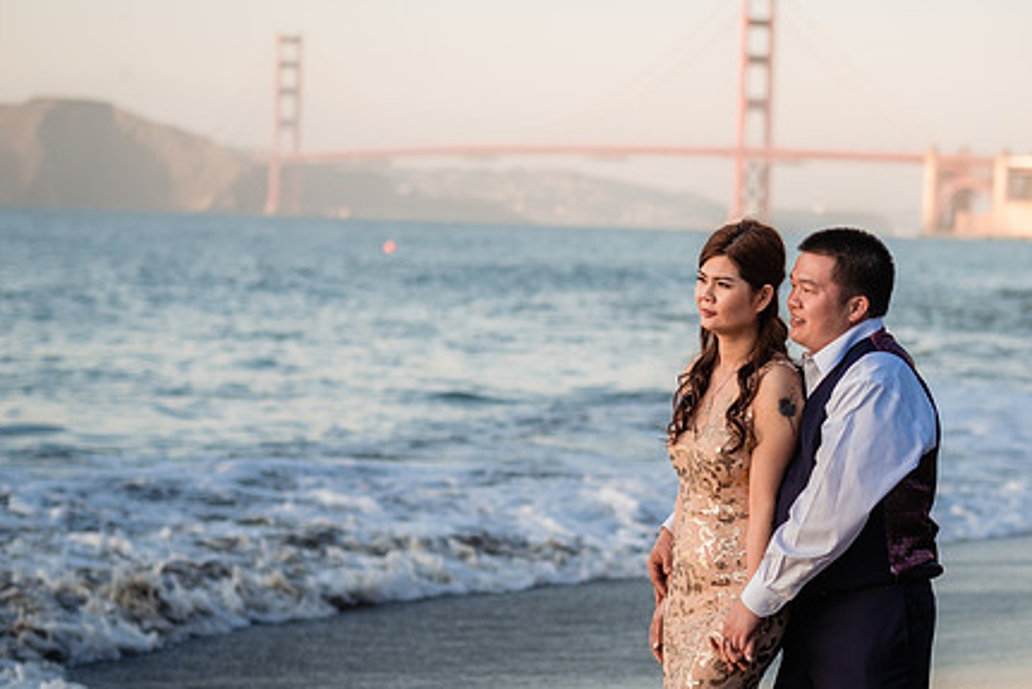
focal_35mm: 113
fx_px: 3241
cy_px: 343
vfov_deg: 12.1
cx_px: 639
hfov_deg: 18.1
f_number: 2.2
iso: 160
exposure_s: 1/500
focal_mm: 56
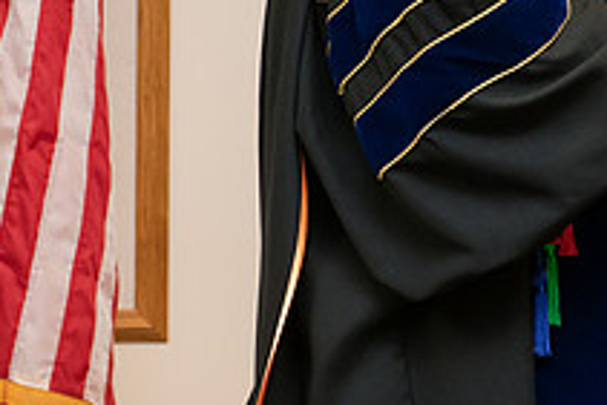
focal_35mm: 192
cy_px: 19
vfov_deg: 7.1
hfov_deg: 10.5
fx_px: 3239
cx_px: 751
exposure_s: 1/200
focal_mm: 70
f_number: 5.6
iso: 2000
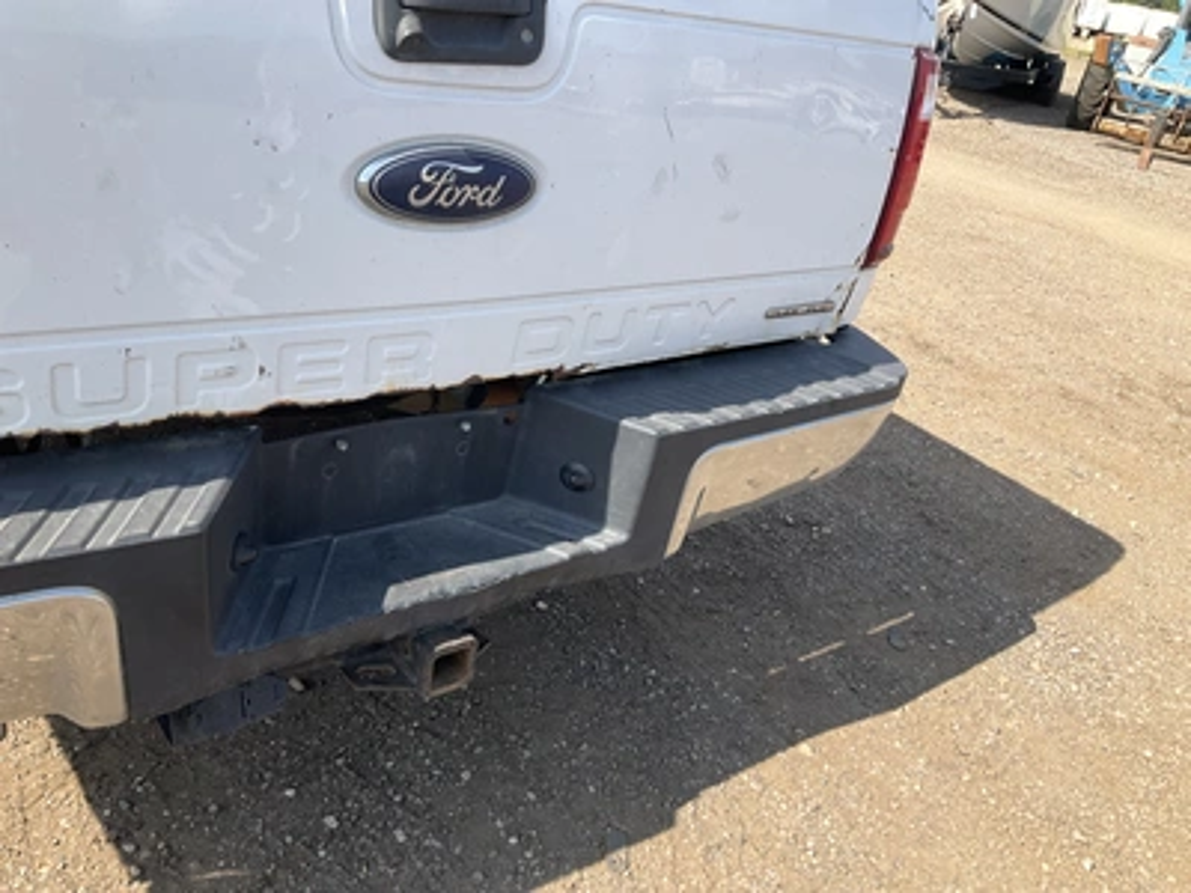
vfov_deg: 48.2
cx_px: 596
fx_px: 998
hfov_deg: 61.7
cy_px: 446
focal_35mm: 29
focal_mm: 3
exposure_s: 1/781
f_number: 1.8
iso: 25
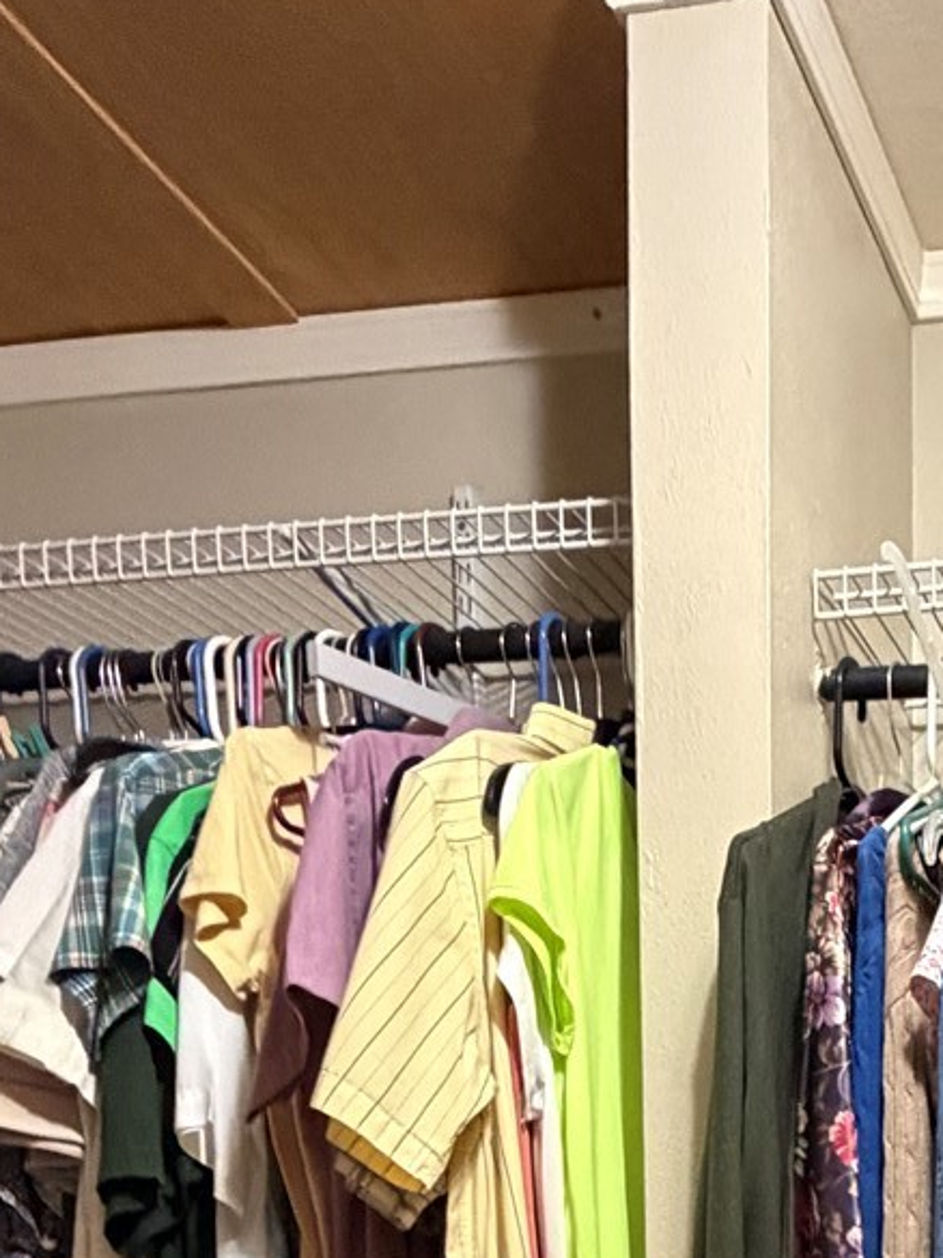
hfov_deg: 28.5
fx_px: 1671
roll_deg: -0.8
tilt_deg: -5.0
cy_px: 1562
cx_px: 1046
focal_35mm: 46
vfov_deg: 32.8
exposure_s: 1/60
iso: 800
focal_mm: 2.22
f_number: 2.2
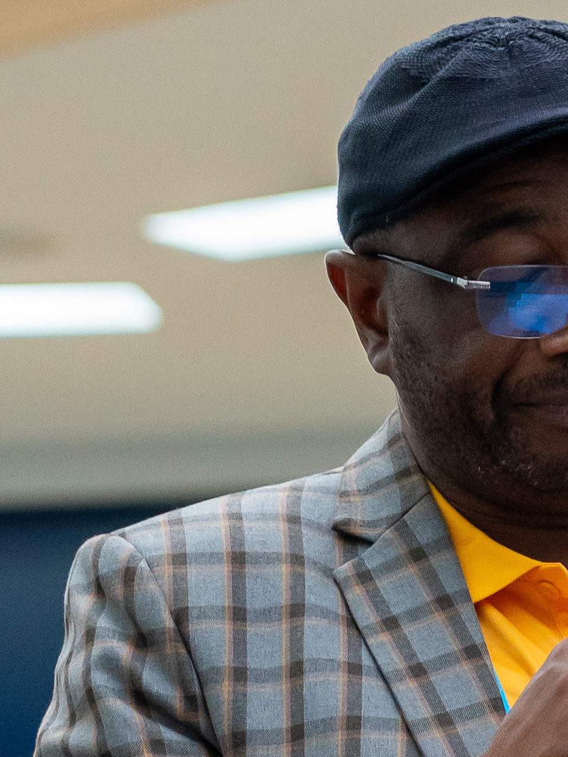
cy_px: 609
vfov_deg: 4.4
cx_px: 576
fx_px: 9912
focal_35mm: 453
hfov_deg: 3.3
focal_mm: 103
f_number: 4
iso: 2500
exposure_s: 1/400
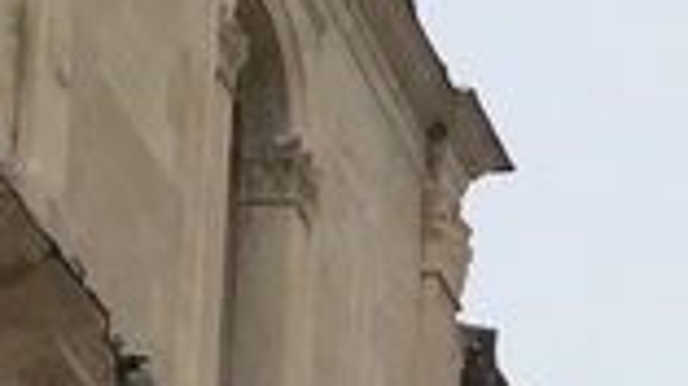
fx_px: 4411
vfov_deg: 4.3
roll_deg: -0.6
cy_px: 1921
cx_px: 1534
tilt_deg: +10.6
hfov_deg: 8.3
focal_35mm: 242
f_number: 2.2
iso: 32
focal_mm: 4.15
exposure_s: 1/3968
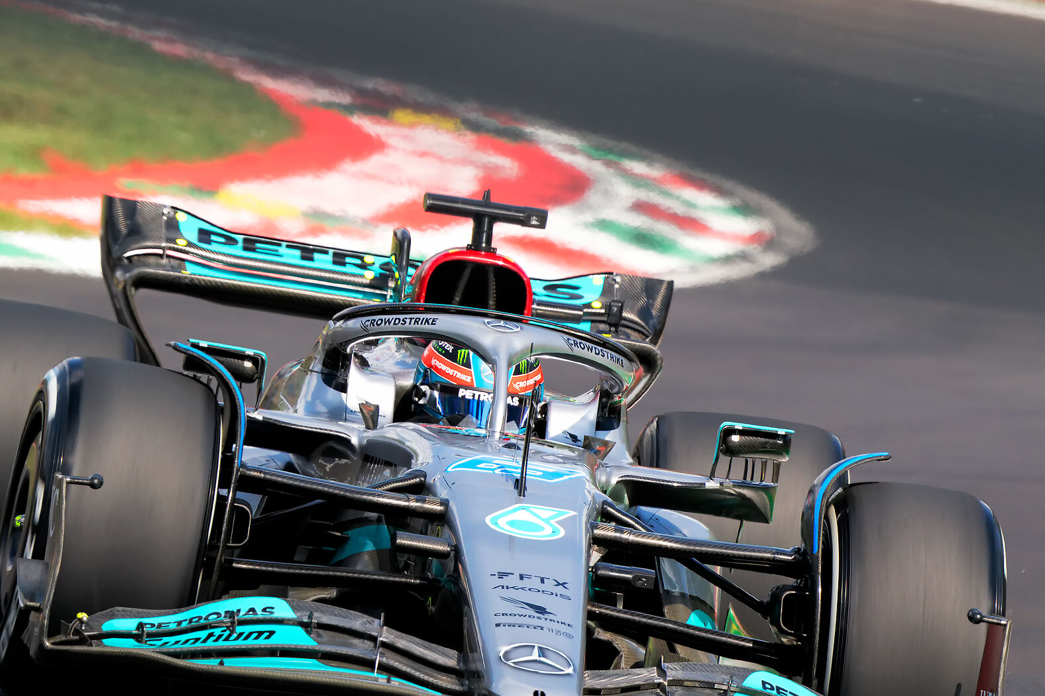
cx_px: 525
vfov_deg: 1.5
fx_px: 26498
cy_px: 403
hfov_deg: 2.3
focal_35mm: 913
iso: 800
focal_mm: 600
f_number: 8
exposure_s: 1/1600
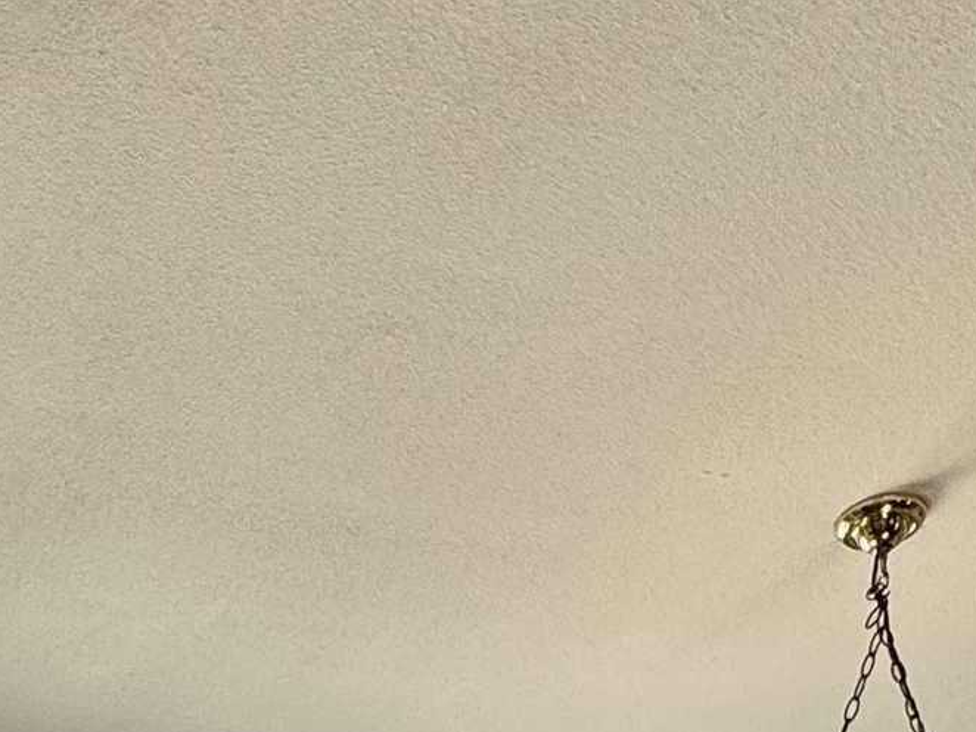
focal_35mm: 65
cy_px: 1510
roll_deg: -0.2
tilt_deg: -10.8
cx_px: 336
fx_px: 1832
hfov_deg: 29.6
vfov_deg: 16.5
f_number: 2.2
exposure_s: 1/120
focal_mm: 2.22
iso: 64
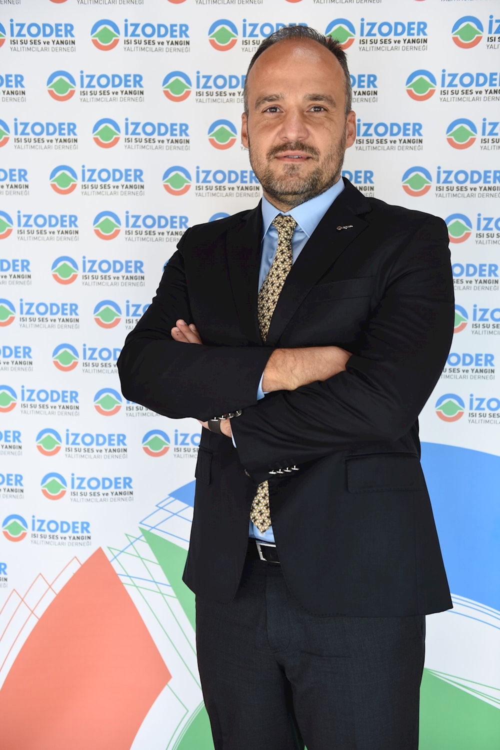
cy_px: 375
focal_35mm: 45
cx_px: 250
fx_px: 937
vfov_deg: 43.6
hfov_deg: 29.9
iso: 250
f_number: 3.5
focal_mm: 45
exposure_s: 1/200
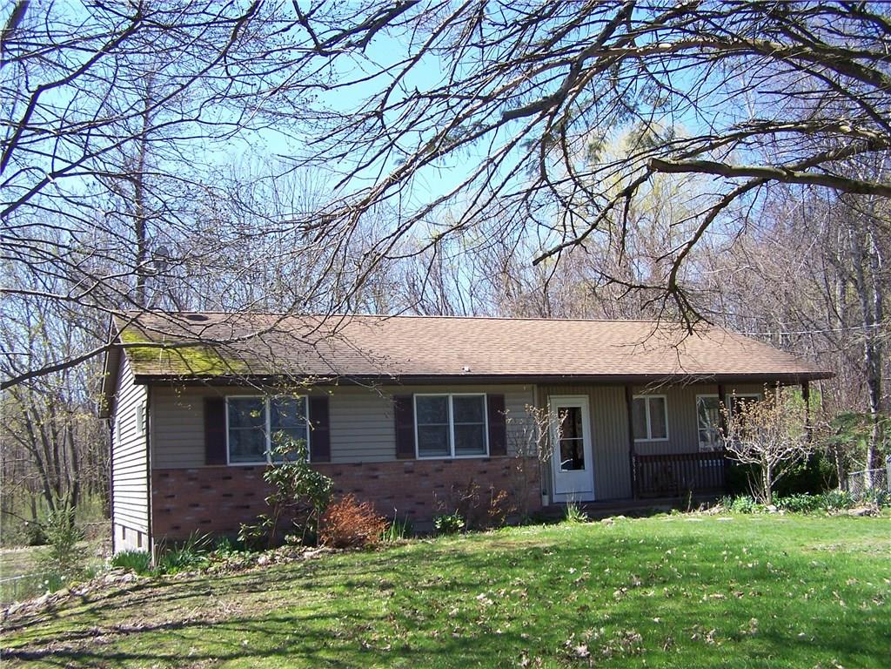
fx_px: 978
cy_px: 334
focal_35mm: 38
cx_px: 446
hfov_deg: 49.0
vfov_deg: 37.7
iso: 80
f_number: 2.8
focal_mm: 6.3
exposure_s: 1/400
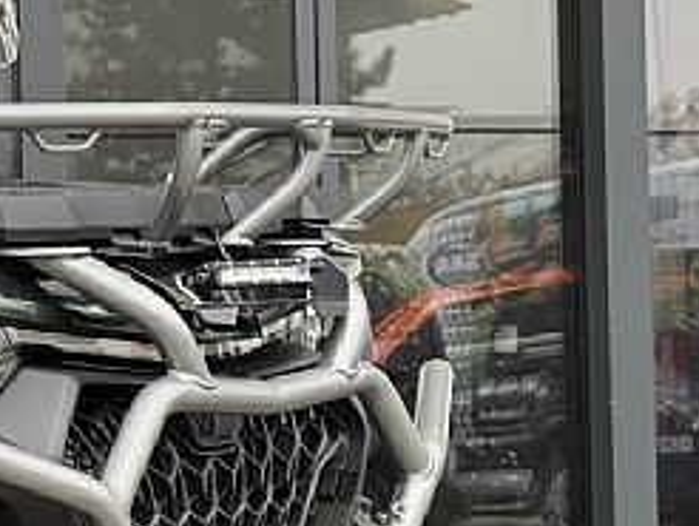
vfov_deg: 9.5
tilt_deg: +0.6
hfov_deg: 12.0
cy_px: 390
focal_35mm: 156
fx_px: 3153
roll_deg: +1.7
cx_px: -415
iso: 64
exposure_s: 1/195
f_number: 1.78
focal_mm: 6.76
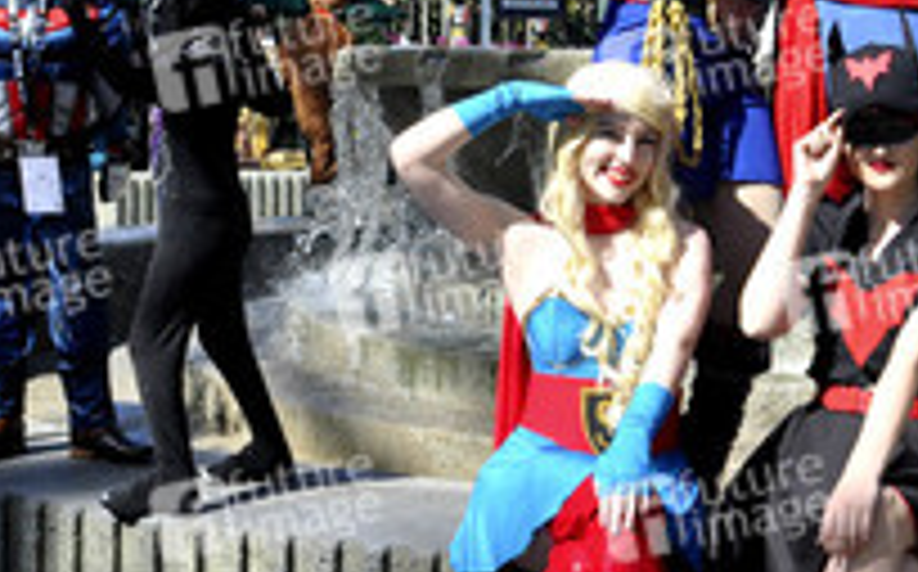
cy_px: 171
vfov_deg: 16.0
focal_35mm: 81
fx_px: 2024
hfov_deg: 25.0
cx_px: 774
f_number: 14
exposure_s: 1/800
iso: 1250
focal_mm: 24
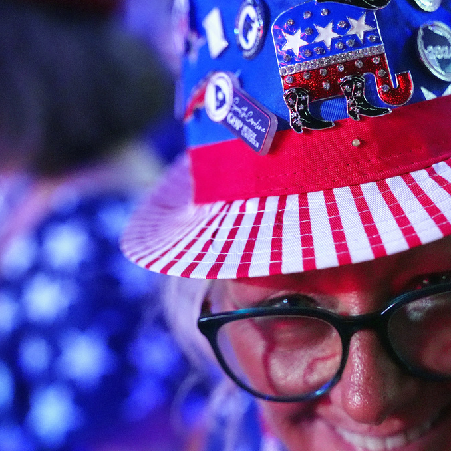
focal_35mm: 68
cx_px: 321
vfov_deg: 25.4
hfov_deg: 25.1
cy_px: 226
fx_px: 1002
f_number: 2.8
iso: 6400
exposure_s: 1/400
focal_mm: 53
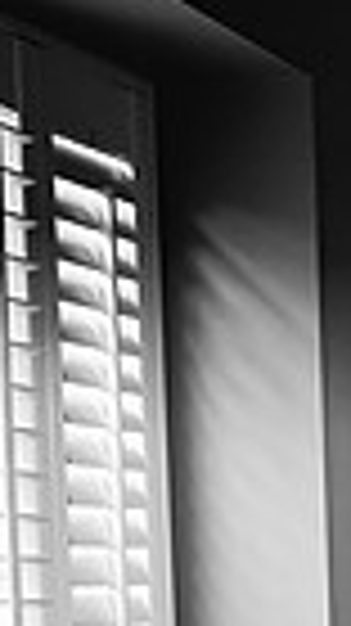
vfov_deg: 13.3
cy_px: 849
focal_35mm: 155
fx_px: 2569
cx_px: 1206
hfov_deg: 6.7
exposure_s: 1/500
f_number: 1.4
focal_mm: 35
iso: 3200
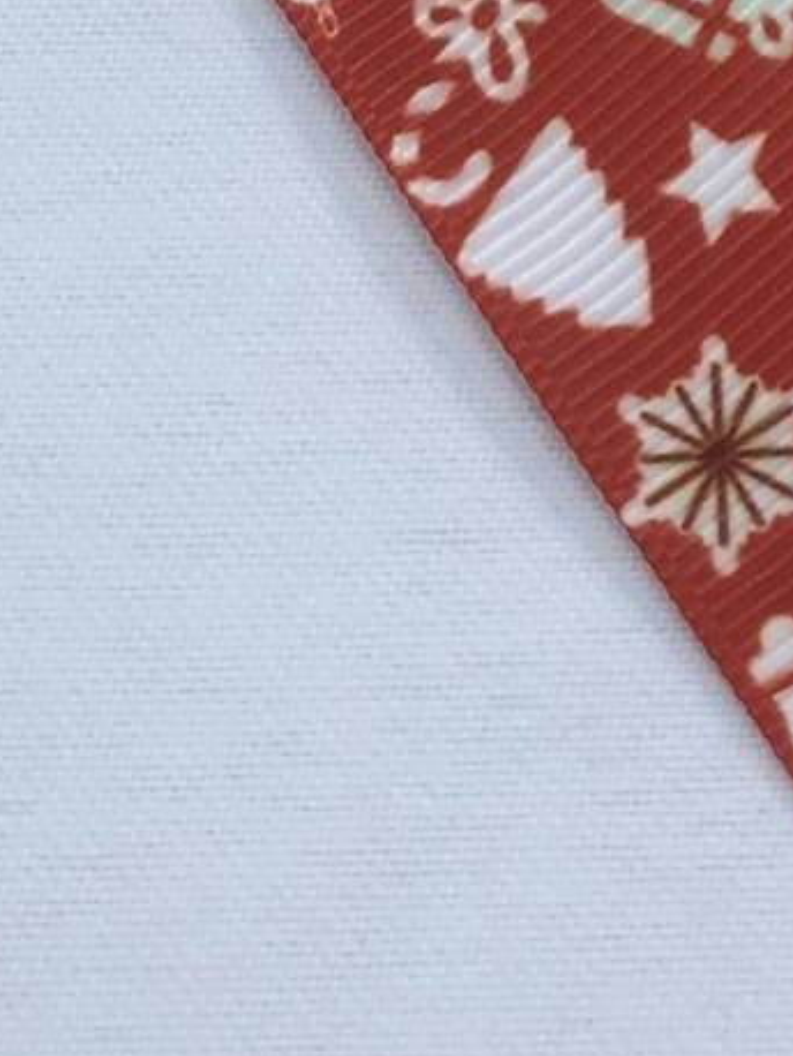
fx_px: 3357
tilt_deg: -57.8
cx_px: 562
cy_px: -747
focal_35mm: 110
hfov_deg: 13.4
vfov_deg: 15.7
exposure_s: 1/354
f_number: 1.8
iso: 20
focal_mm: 3.99
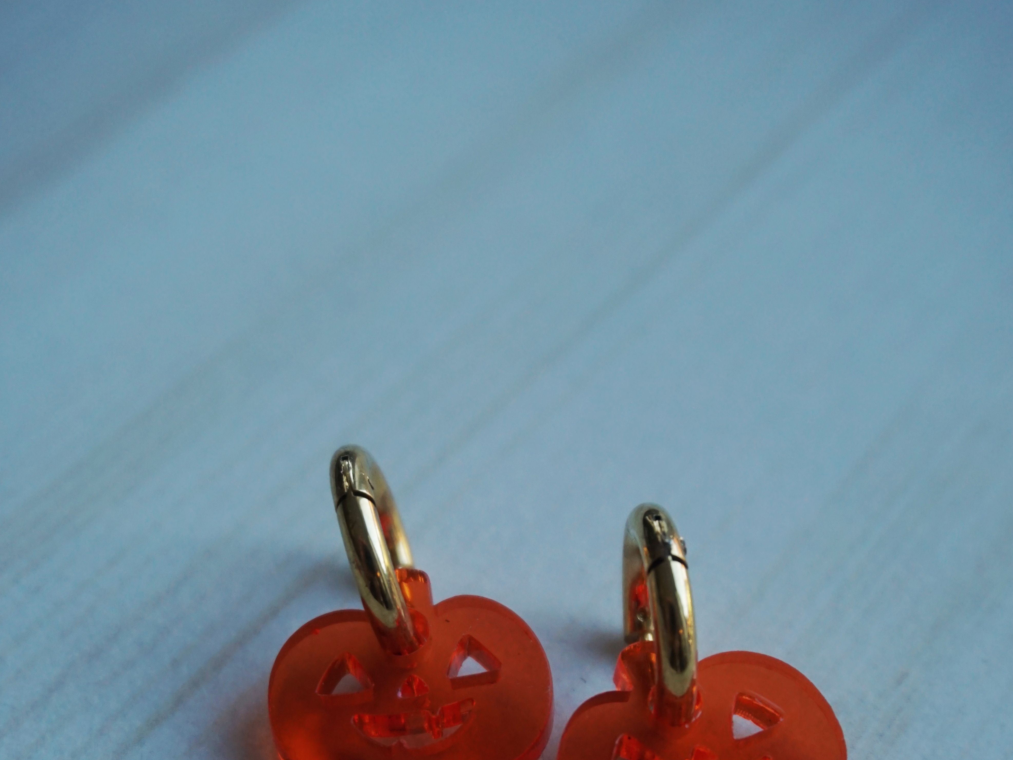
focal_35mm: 64
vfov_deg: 22.7
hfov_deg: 30.4
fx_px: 1865
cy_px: 627
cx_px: 510
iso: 400
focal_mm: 29
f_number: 4.5
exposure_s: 1/160
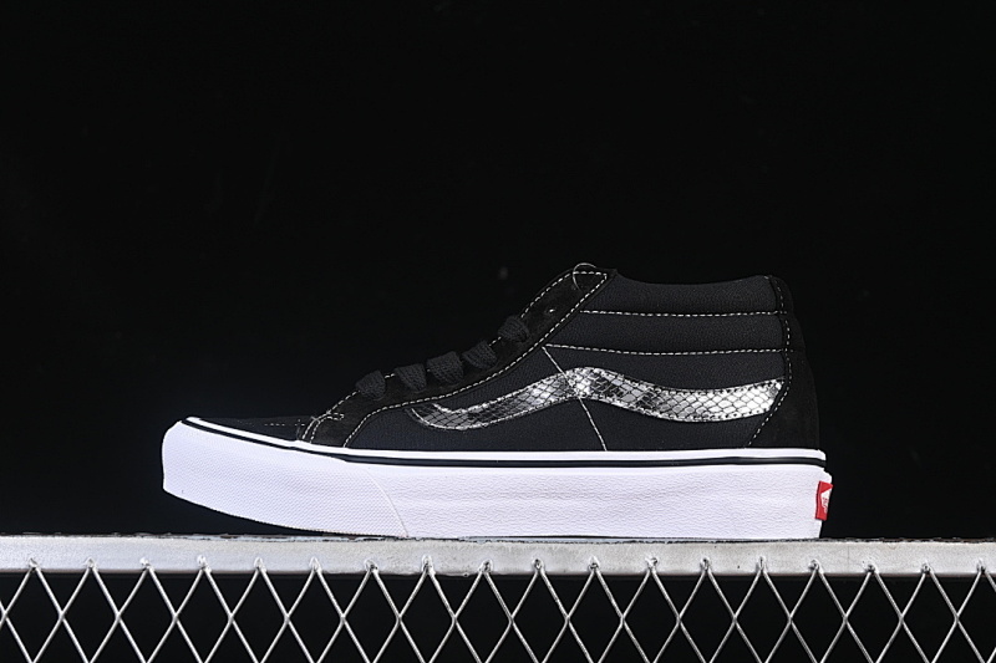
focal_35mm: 75
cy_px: 332
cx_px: 498
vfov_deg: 18.2
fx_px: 2074
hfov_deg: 27.0
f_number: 6.3
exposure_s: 1/60
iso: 160
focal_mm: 50
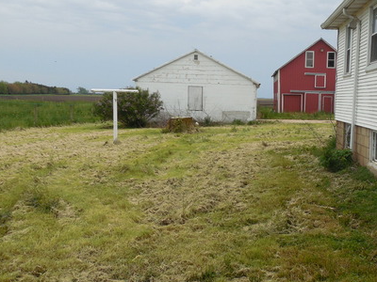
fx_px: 436
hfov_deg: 45.4
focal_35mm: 40
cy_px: 142
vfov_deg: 36.0
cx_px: 275
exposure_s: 1/800
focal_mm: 4.5
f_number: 3.3
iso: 125
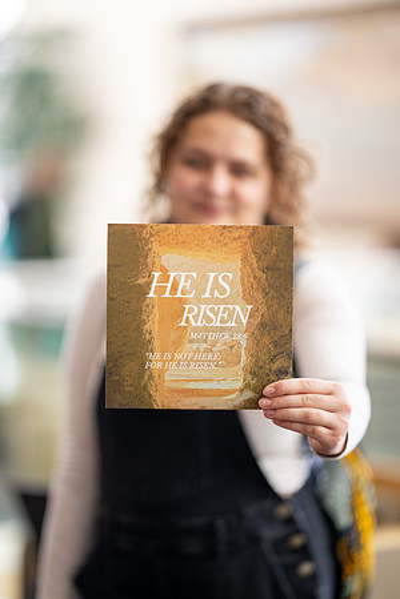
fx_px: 1750
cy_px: 300
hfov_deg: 13.0
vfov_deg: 19.5
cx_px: 200
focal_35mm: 105
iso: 100
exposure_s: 1/400
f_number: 1.4
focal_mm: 105
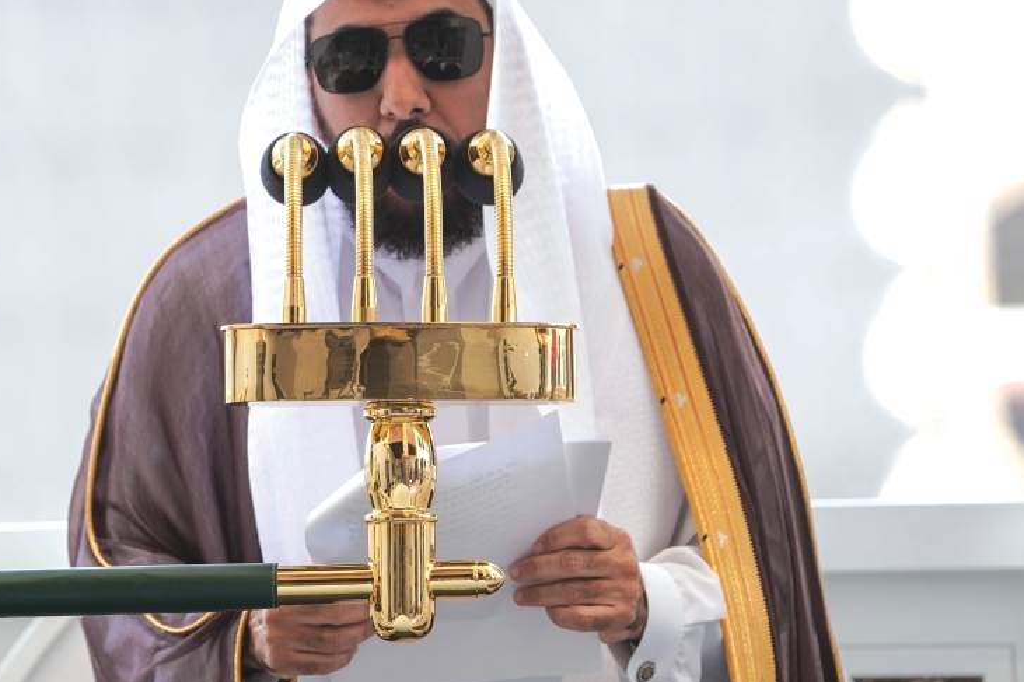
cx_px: 366
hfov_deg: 4.5
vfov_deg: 3.0
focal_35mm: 454
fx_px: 12910
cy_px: 328
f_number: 6.3
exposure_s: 1/250
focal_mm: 332
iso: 640
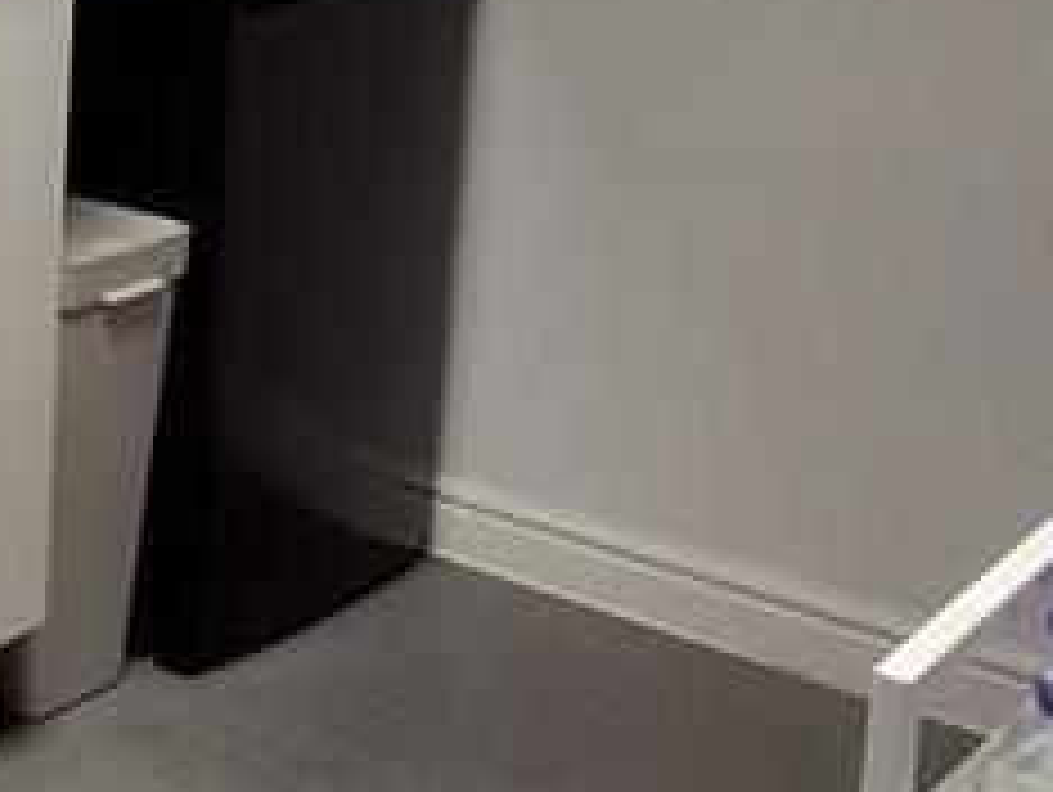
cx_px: -999
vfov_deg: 19.9
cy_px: -140
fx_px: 2132
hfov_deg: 18.8
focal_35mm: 70
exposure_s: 1/40
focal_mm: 1.64
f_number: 2.2
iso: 100
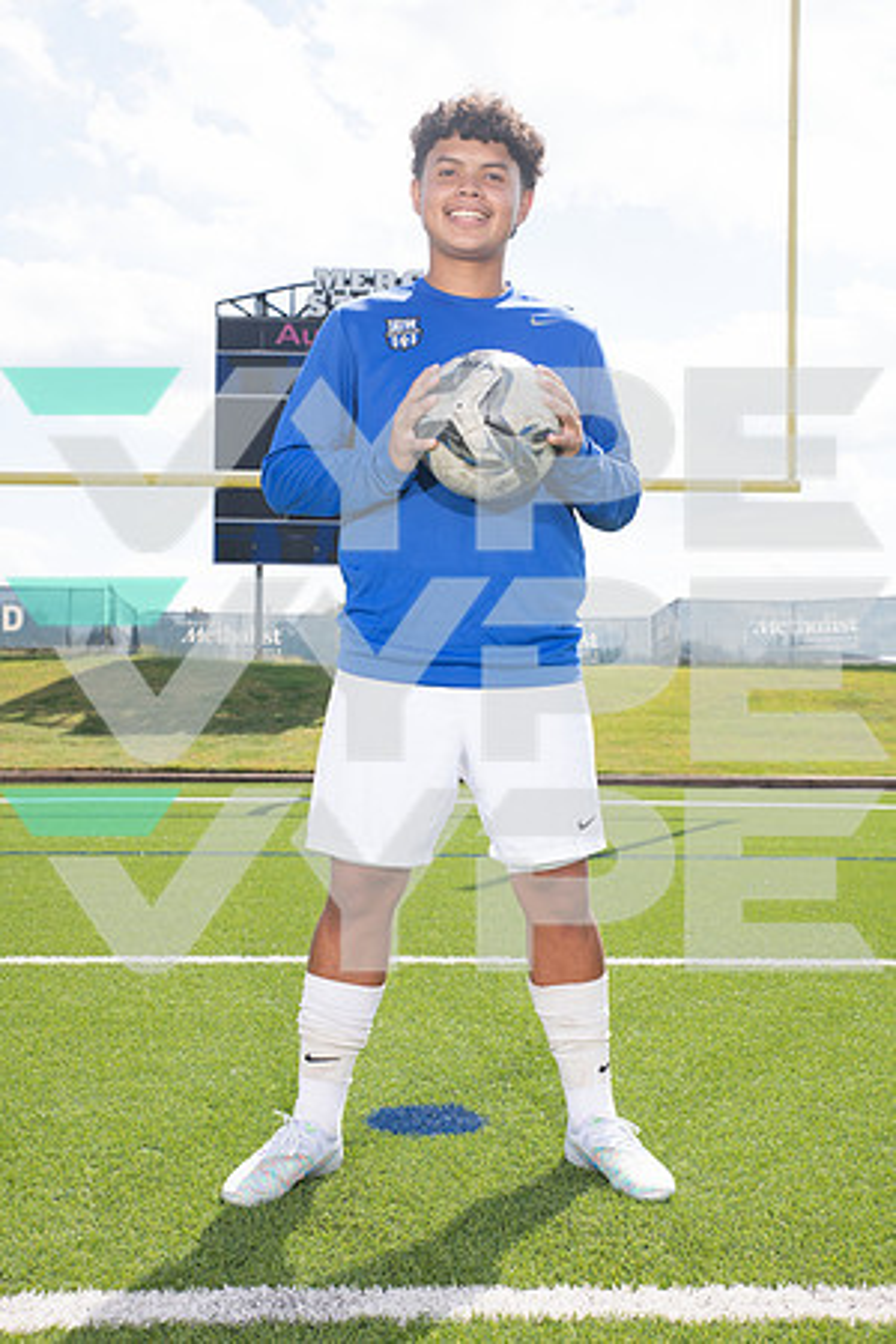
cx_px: 448
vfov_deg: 46.4
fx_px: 1568
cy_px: 672
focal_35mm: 42
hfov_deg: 31.9
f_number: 7.1
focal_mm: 42
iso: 125
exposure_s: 1/320
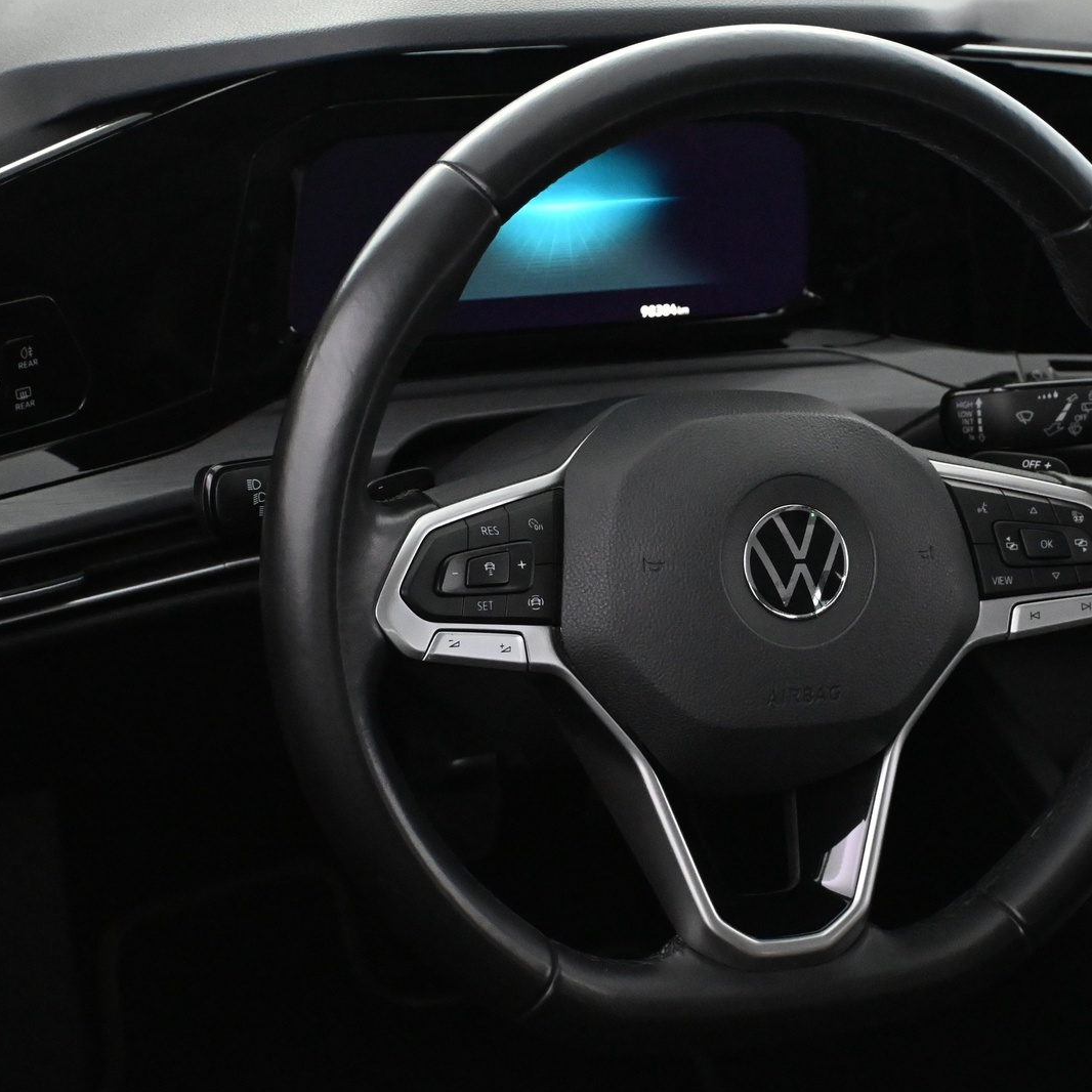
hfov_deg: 27.2
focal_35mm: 63
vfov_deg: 27.3
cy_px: 549
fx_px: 2247
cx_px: 694
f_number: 5
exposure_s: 1/60
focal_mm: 32.5
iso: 7200
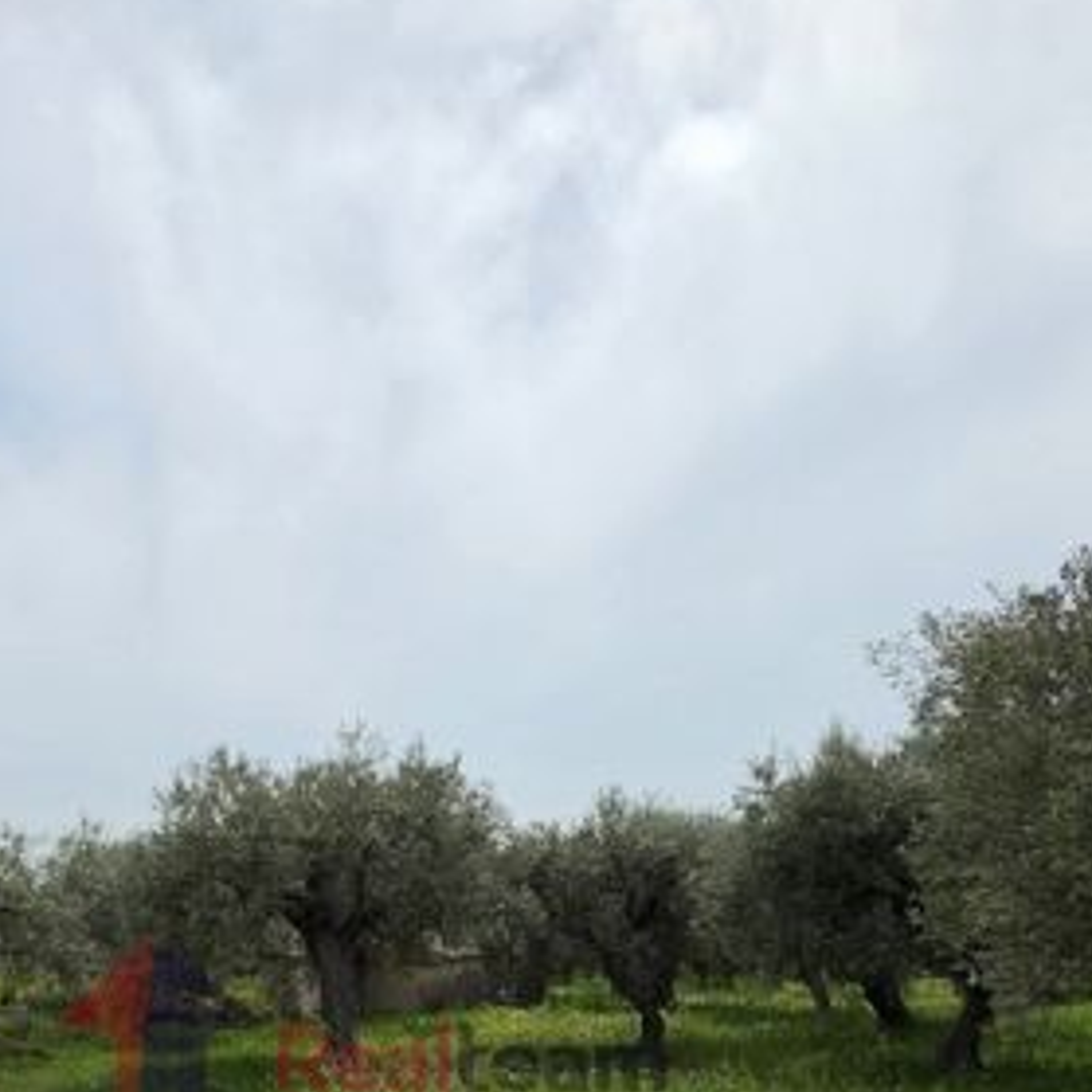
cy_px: 881
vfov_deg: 51.9
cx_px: 405
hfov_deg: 54.9
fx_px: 1035
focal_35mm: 29
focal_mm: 2.2
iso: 32
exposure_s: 1/3531
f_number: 1.9
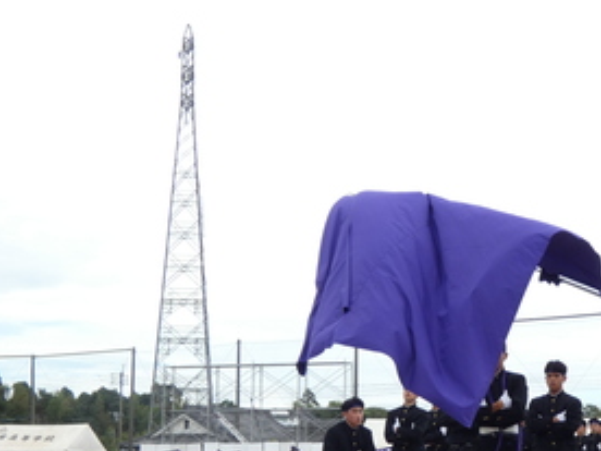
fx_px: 1510
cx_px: 503
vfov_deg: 16.9
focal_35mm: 87
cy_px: 296
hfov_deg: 22.1
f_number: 3.9
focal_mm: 9
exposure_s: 1/250
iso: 80
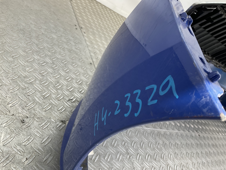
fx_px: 189
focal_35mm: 29
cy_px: 85
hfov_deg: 61.7
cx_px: 113
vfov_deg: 48.2
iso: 25
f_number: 1.8
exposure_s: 1/100
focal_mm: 3
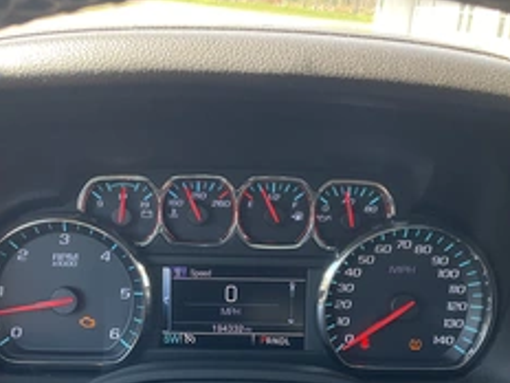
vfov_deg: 28.6
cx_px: 209
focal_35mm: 50
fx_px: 737
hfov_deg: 38.1
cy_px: 293
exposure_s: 1/118
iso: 64
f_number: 1.8
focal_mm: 3
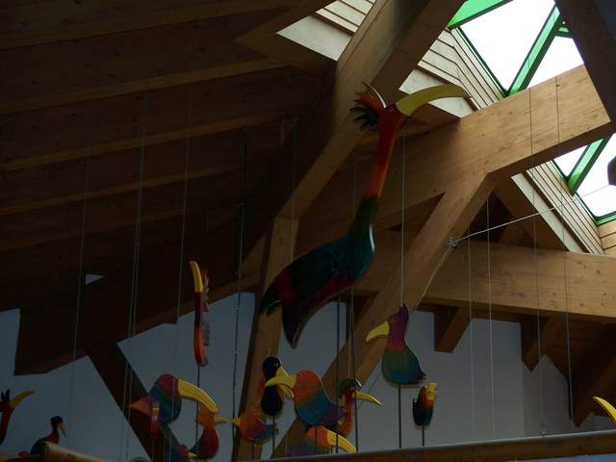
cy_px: 231
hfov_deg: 23.8
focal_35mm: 82
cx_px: 308
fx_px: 1459
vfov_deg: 18.0
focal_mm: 17.3
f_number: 3.6
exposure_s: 1/125
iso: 200
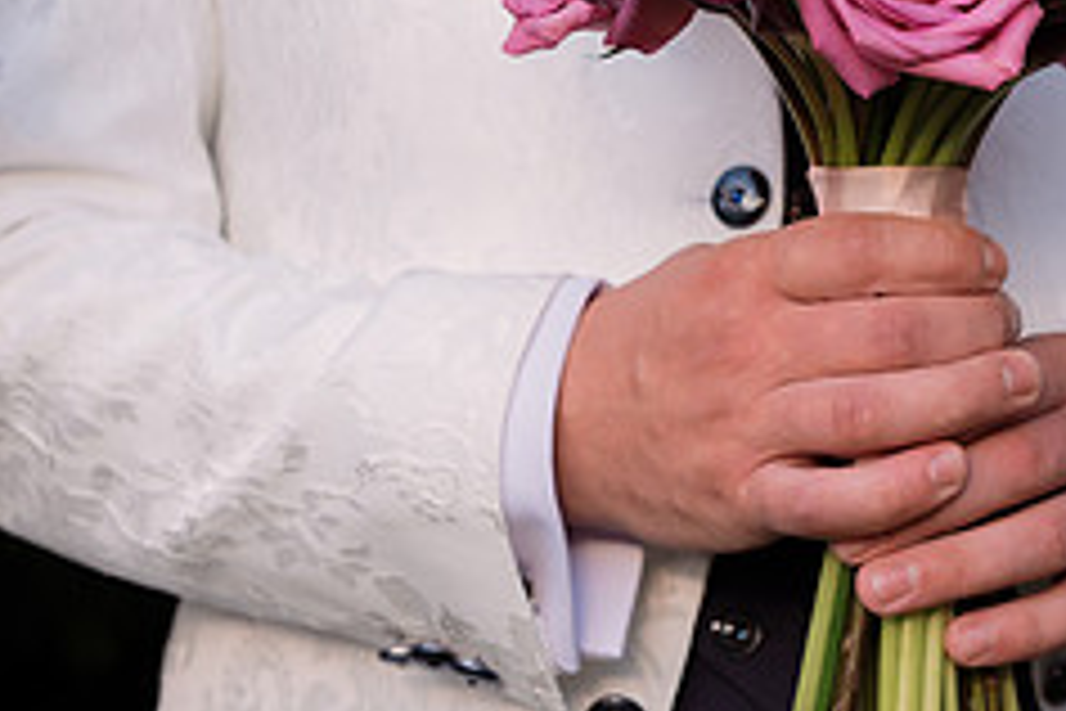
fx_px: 6159
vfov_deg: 6.6
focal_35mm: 208
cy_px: 248
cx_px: 940
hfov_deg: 9.9
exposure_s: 1/400
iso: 320
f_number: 4.5
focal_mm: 85
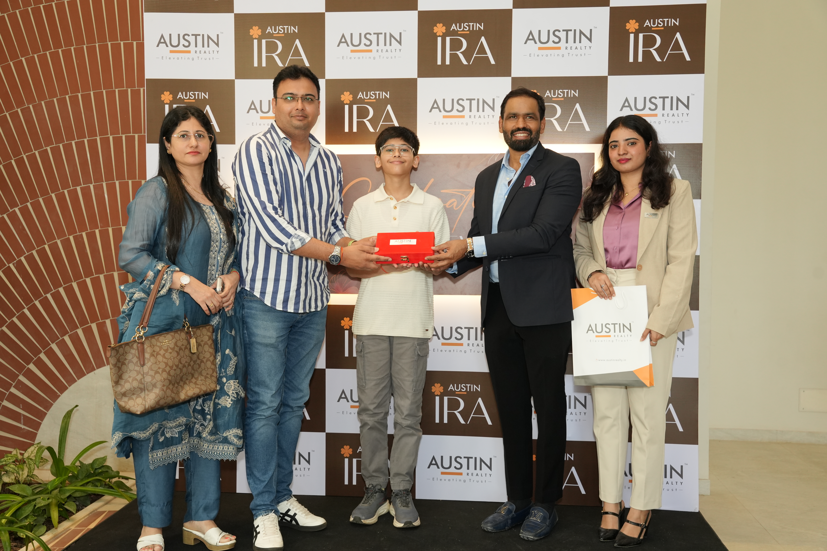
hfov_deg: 50.9
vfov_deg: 35.2
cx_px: 414
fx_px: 868
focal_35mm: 38
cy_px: 276
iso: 1600
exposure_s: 1/160
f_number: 5.6
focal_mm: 37.8
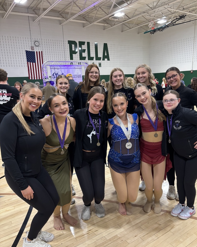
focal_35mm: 28
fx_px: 204
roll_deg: +2.2
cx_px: 101
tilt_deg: -14.3
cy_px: 131
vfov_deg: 62.2
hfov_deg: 51.5
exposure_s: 1/60
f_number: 1.6
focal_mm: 5.96
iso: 200
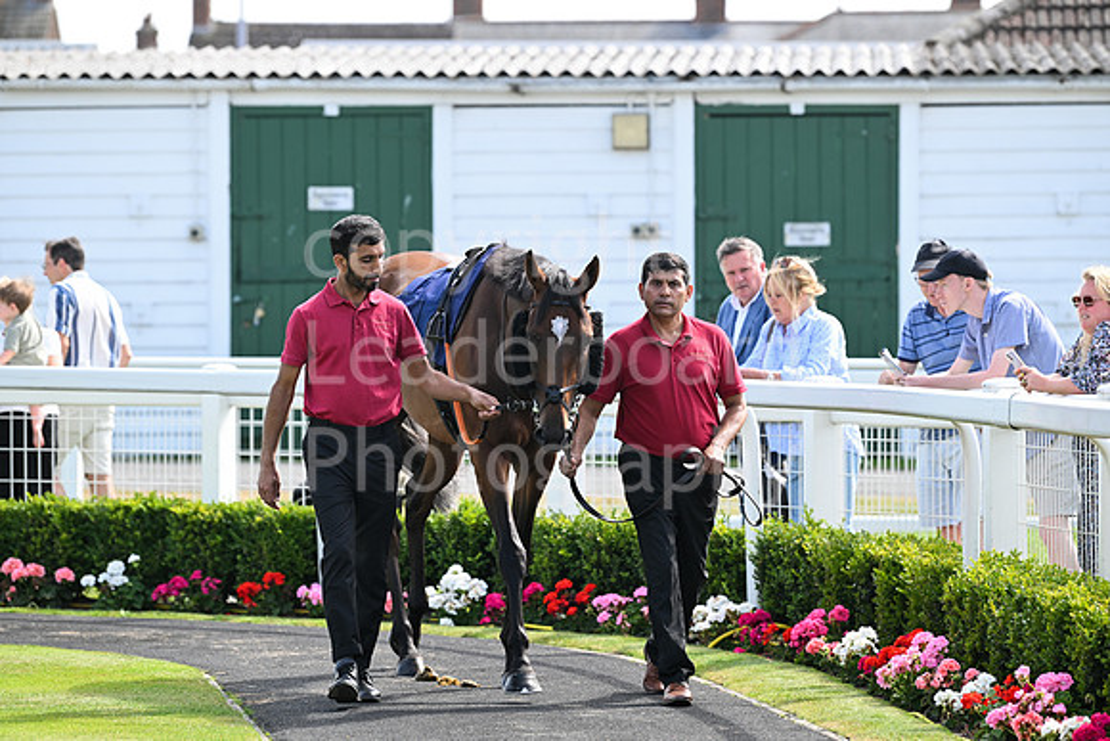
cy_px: 370
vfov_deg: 6.9
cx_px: 555
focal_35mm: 200
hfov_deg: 10.3
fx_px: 6168
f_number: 4.5
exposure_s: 1/800
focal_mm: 200
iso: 400
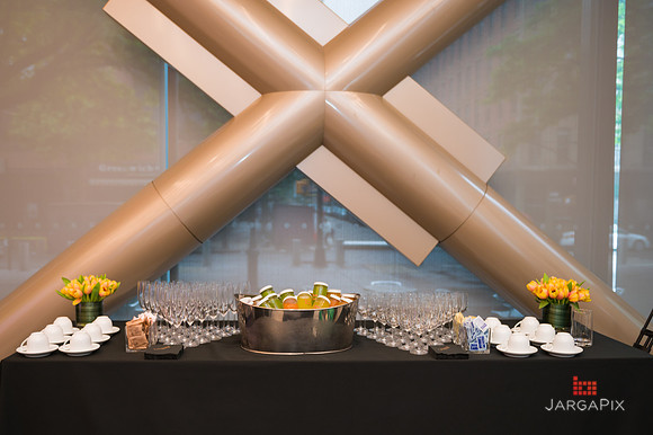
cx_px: 293
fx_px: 627
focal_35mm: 35
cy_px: 240
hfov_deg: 54.9
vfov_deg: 38.2
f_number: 3.2
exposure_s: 1/200
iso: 400
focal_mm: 31
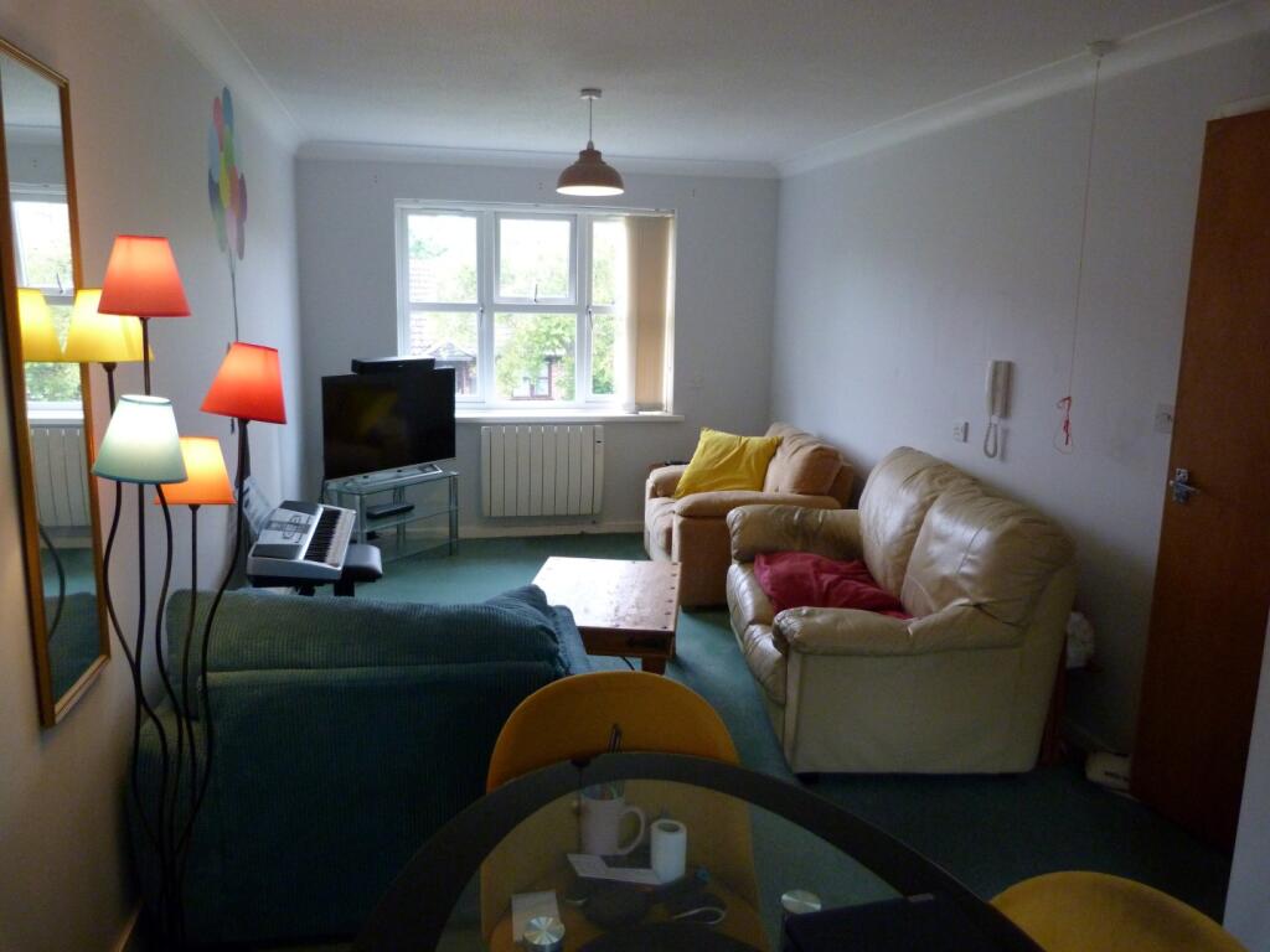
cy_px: 476
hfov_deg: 69.4
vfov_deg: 54.9
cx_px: 635
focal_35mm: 25
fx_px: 917
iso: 400
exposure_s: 1/60
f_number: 2.8
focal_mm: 4.5
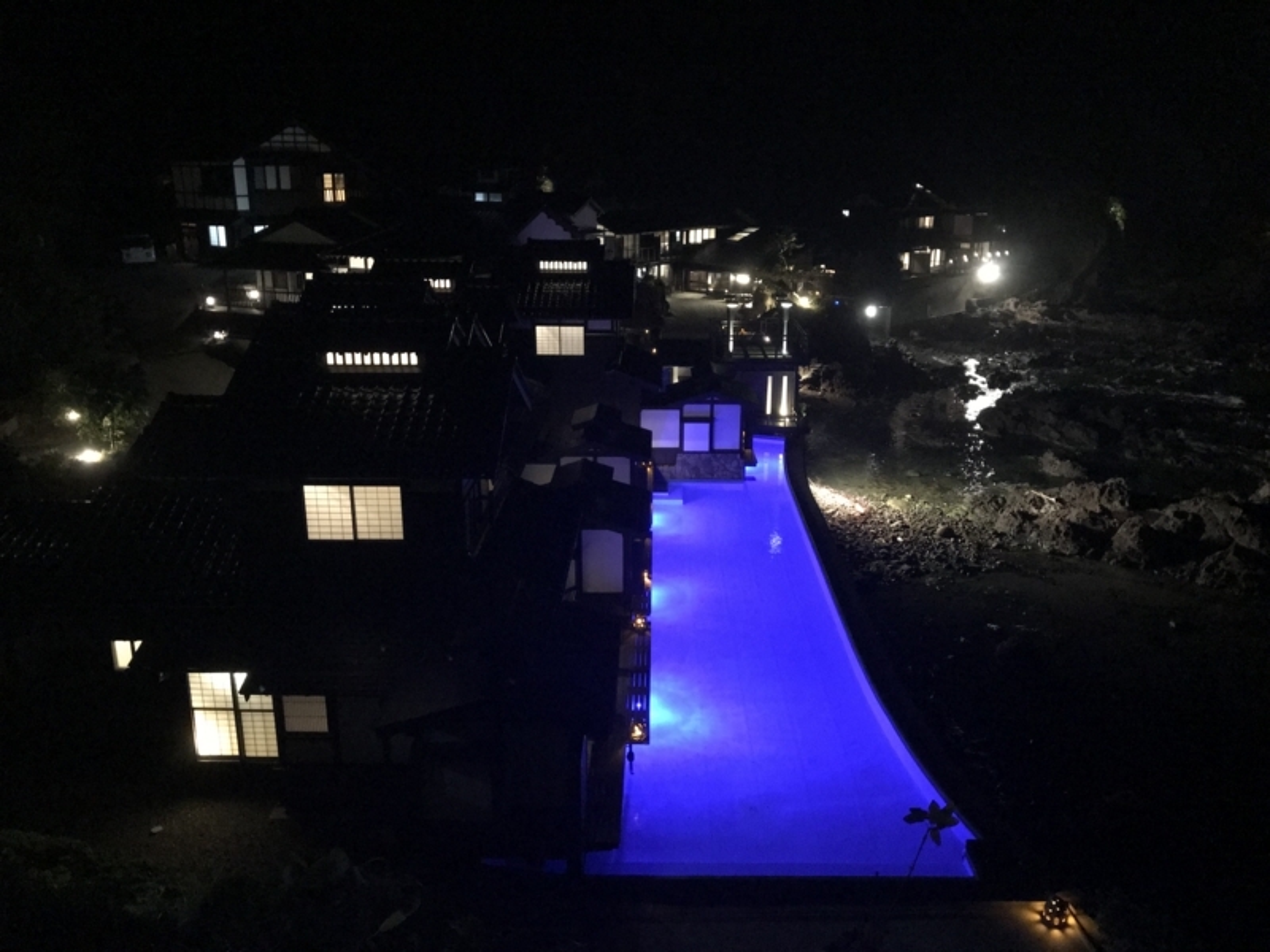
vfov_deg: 49.7
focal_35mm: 28
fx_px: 1027
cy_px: 476
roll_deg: -0.2
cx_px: 635
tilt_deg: -15.5
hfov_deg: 63.4
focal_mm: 3.99
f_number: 1.8
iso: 500
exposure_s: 1/4
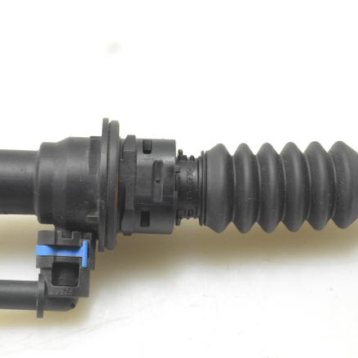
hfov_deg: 16.3
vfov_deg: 16.3
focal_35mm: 107
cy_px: 196
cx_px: 151
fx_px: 1252
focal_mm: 36
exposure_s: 1/200
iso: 2500
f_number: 7.1
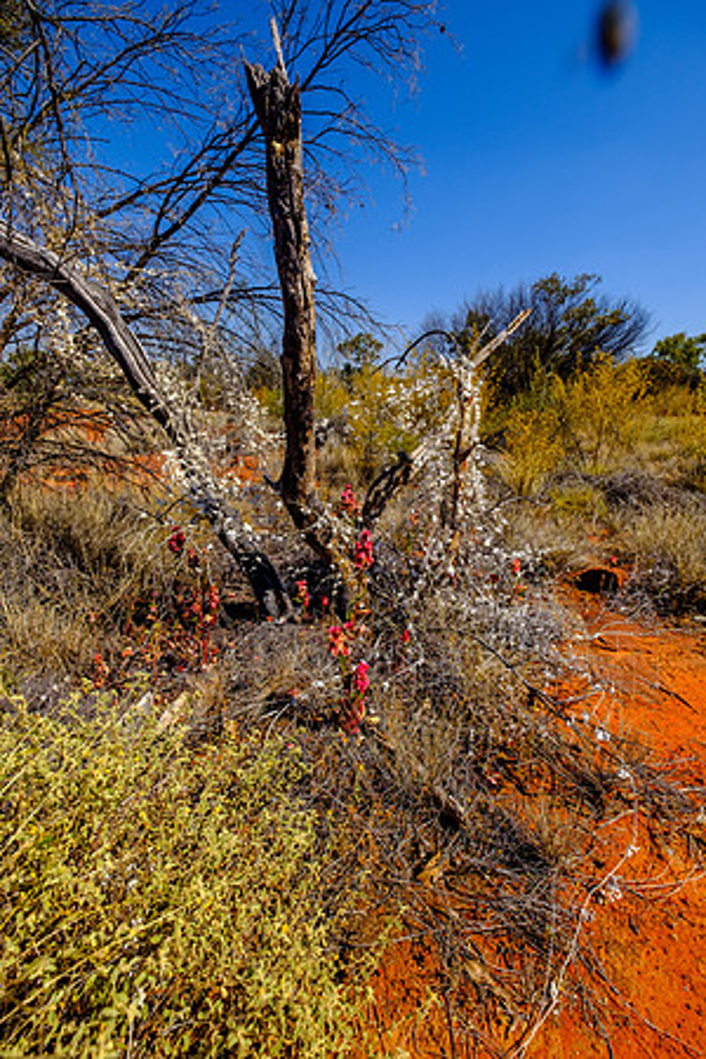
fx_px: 441
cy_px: 530
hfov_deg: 77.3
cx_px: 353
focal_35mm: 15
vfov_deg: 100.4
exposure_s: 1/1400
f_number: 5.6
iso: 200
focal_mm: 10
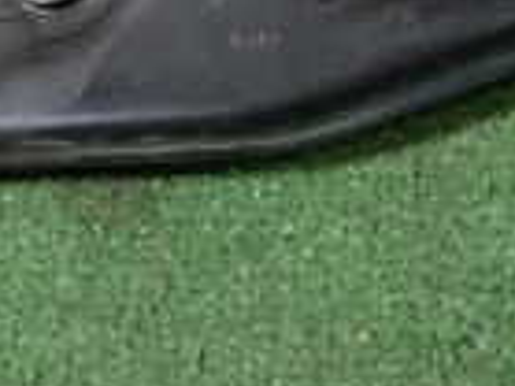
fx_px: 1605
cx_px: 511
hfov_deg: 17.8
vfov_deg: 12.3
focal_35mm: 108
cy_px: -360
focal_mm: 4.5
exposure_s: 1/30
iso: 200
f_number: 2
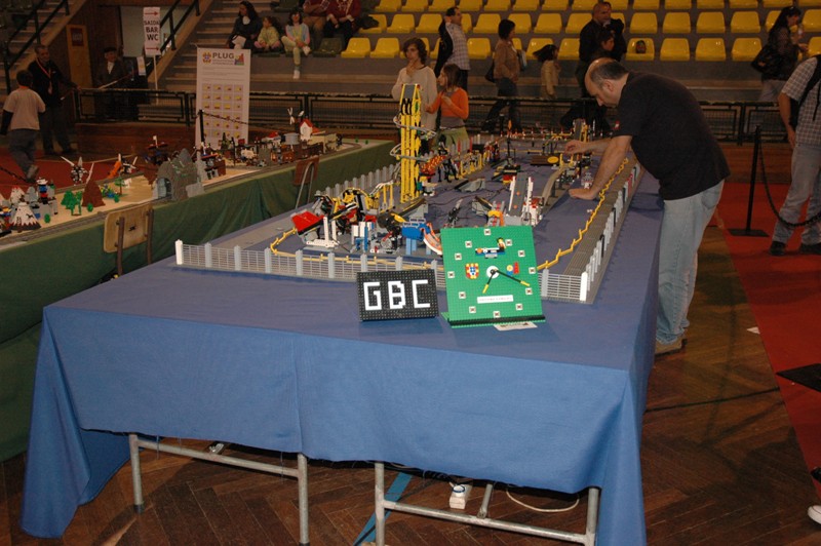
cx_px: 410
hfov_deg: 53.2
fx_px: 820
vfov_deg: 36.8
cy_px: 273
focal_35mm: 36
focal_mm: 24
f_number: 4
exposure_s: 1/60
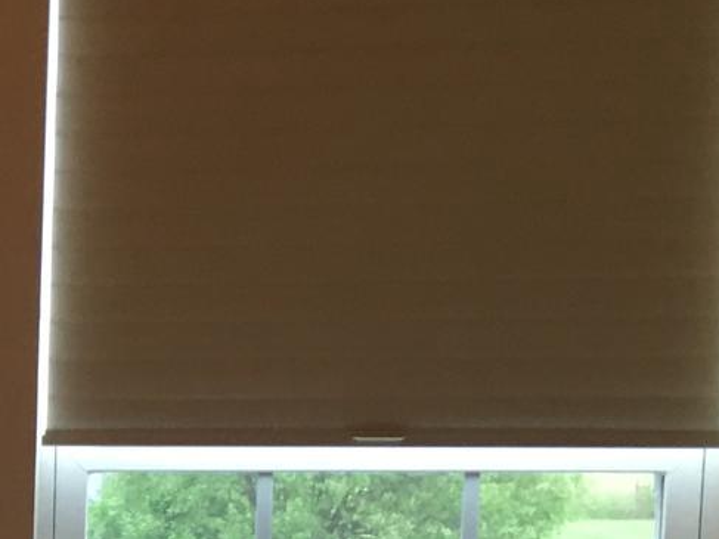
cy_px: 747
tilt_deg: -4.9
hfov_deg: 14.3
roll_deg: +0.4
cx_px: -567
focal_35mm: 122
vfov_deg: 11.7
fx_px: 2533
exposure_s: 1/15
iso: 32
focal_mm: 4.15
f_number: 2.2
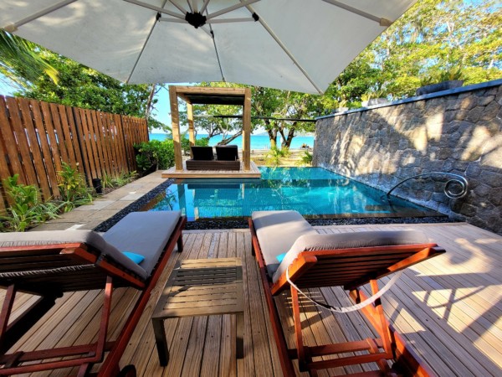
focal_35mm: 13
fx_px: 189
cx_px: 251
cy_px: 188
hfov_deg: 106.2
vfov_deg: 89.9
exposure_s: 1/263
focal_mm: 1.74
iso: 40
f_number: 2.2
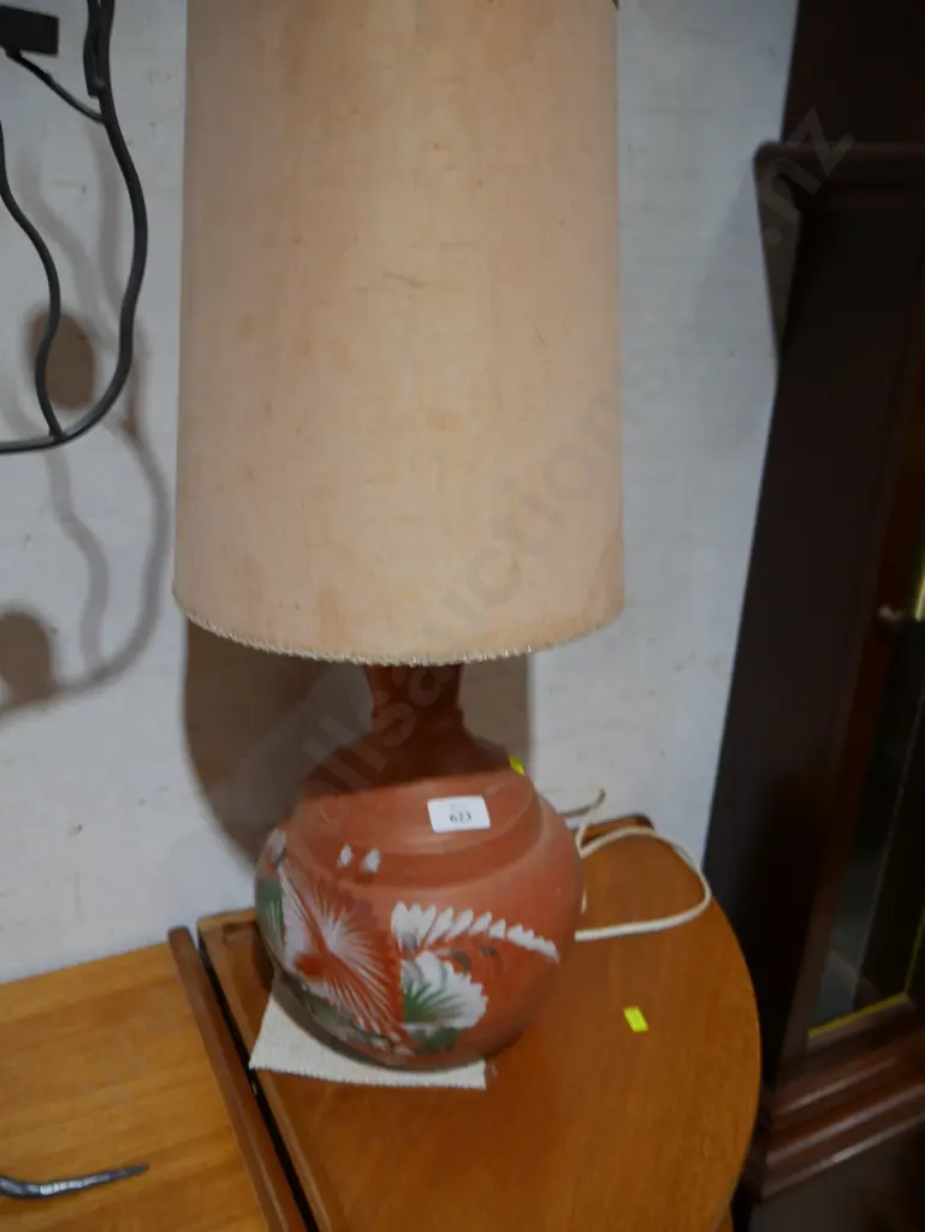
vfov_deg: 63.4
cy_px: 616
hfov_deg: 49.8
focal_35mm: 28
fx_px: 997
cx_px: 462
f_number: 3.5
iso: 200
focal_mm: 14
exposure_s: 1/80
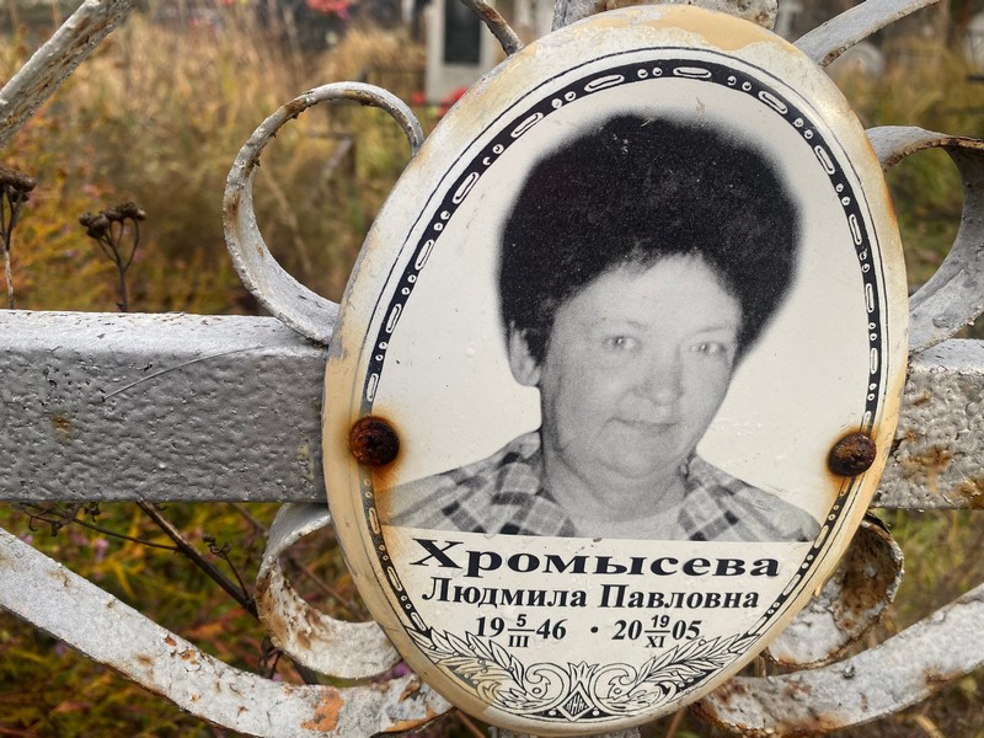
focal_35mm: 26
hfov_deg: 67.3
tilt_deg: -24.8
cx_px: 492
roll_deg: -1.9
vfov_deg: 53.1
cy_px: 369
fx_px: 739
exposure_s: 1/368
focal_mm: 4.25
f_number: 1.8
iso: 32
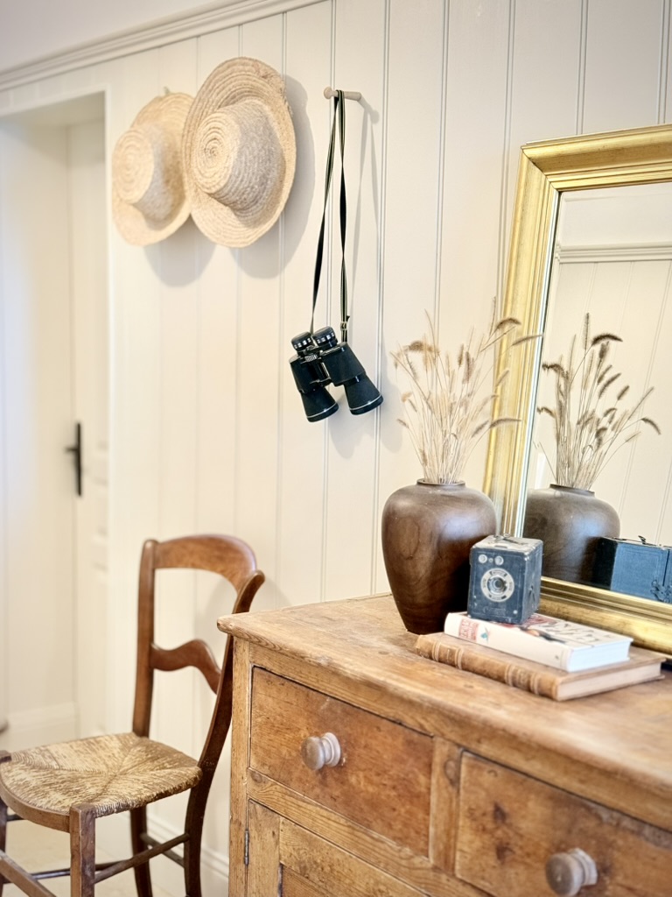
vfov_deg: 39.7
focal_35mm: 48
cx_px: 336
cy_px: 448
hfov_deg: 30.3
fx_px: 1242
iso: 400
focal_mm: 6.76
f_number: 1.78
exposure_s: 1/40
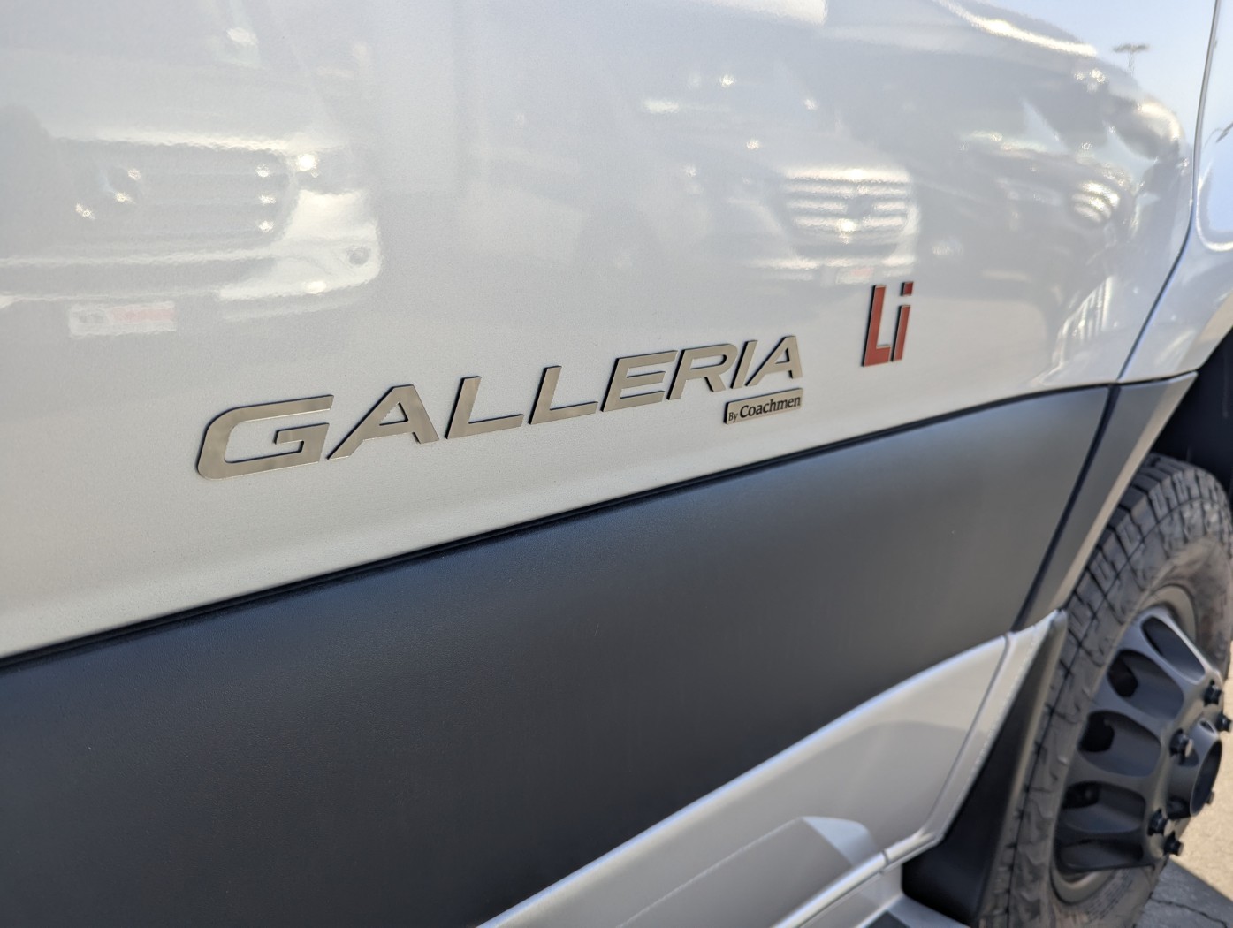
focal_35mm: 24
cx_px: 616
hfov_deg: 71.5
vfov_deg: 56.9
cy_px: 464
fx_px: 856
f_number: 1.85
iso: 44
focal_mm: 6.81
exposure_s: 1/488
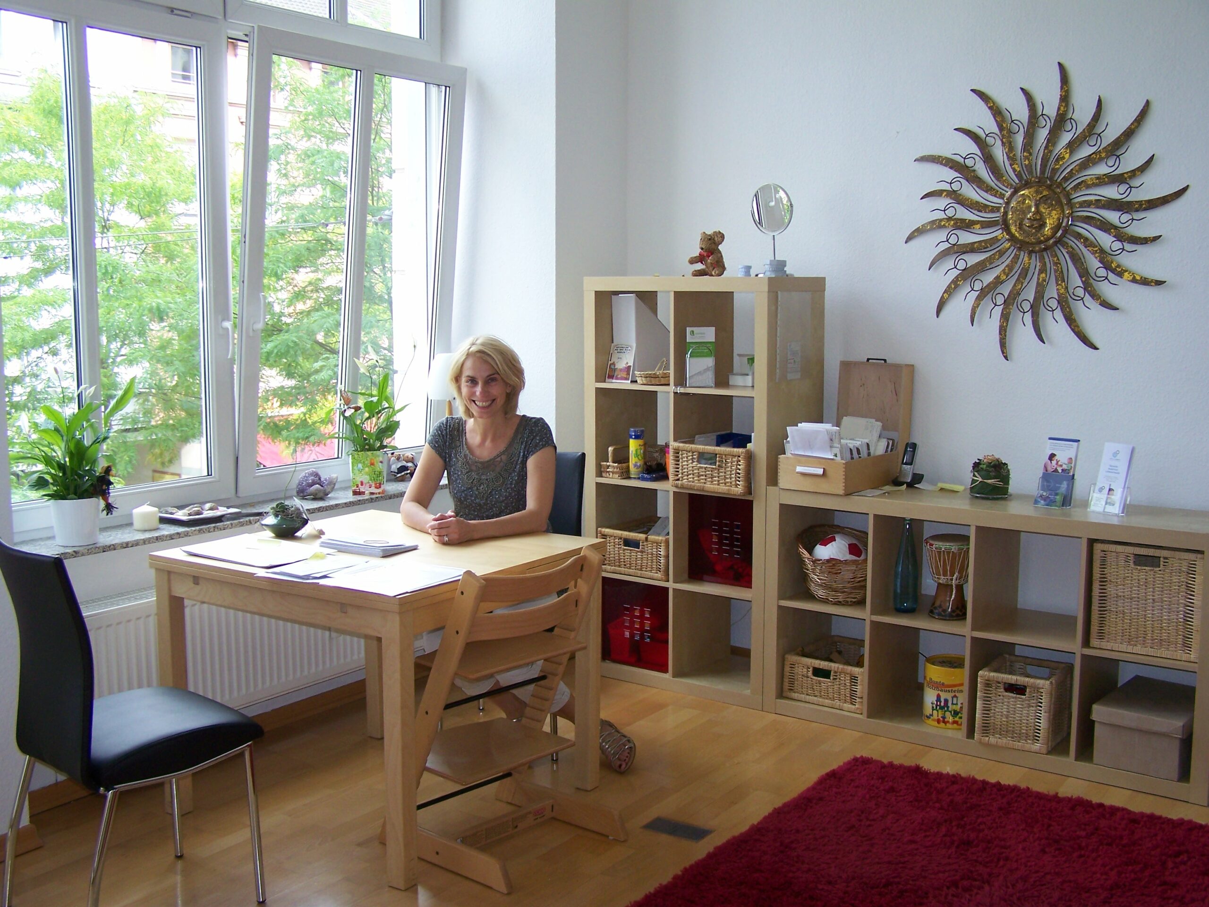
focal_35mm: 38
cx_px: 604
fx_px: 1327
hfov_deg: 49.0
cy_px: 454
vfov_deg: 37.7
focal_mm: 6.3
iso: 80
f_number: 2.8
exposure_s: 1/60
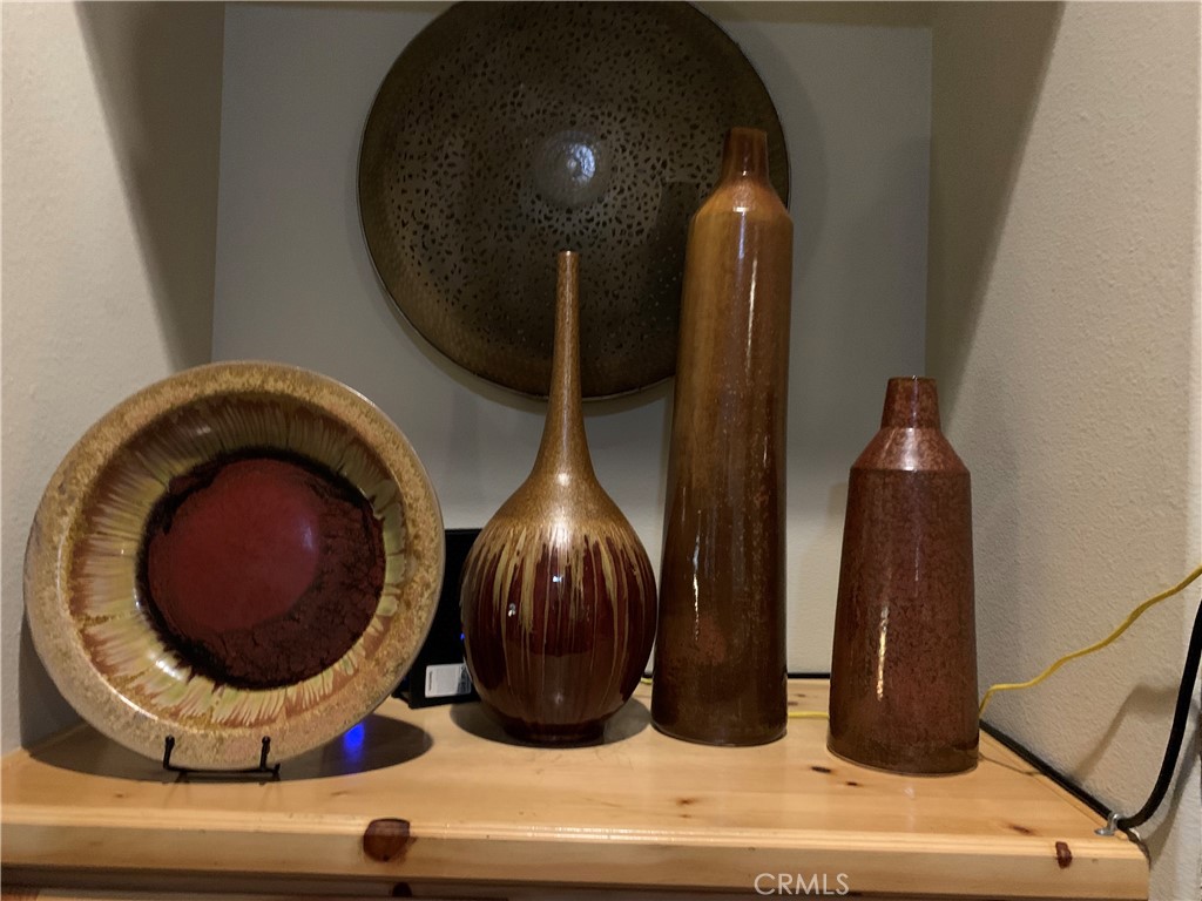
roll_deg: -1.5
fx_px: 903
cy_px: 450
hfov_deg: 67.3
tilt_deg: -1.2
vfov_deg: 53.1
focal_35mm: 26
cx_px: 601
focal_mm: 4.25
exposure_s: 1/20
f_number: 1.8
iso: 640
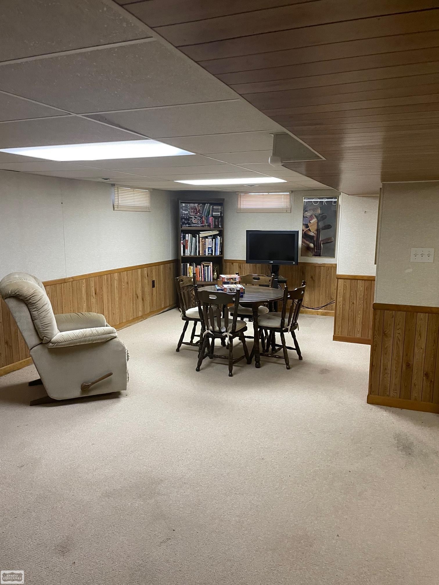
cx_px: 220
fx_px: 440
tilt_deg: -8.6
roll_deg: +0.9
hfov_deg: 53.1
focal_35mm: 26
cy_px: 292
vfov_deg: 67.3
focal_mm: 4.2
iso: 320
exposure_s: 1/60
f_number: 1.6
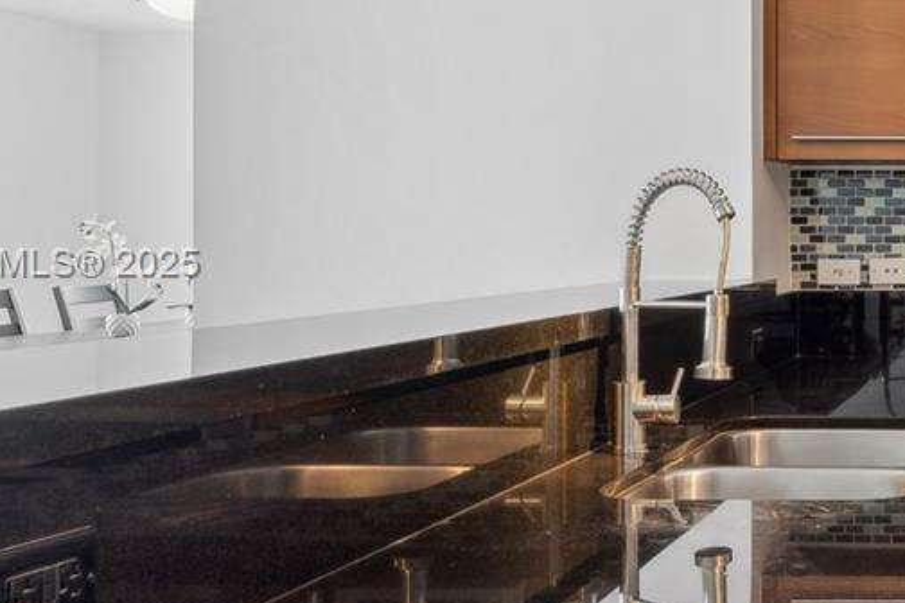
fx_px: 1365
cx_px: 1061
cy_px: 266
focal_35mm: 54
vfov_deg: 24.9
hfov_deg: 31.3
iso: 250
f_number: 9
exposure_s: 1/5
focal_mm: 17.1
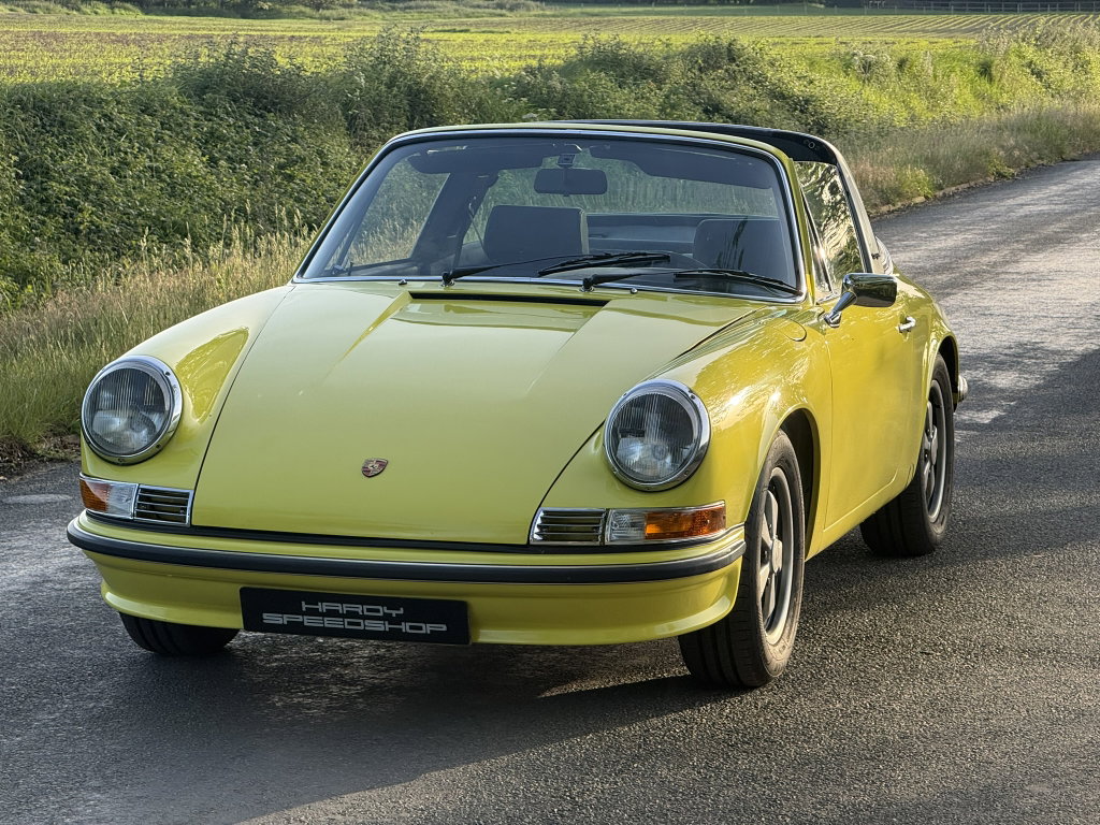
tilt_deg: -5.0
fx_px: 3813
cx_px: 550
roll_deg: +0.2
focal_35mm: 120
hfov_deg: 16.4
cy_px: 412
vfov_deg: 12.3
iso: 64
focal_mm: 15.66
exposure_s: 1/418
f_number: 2.8
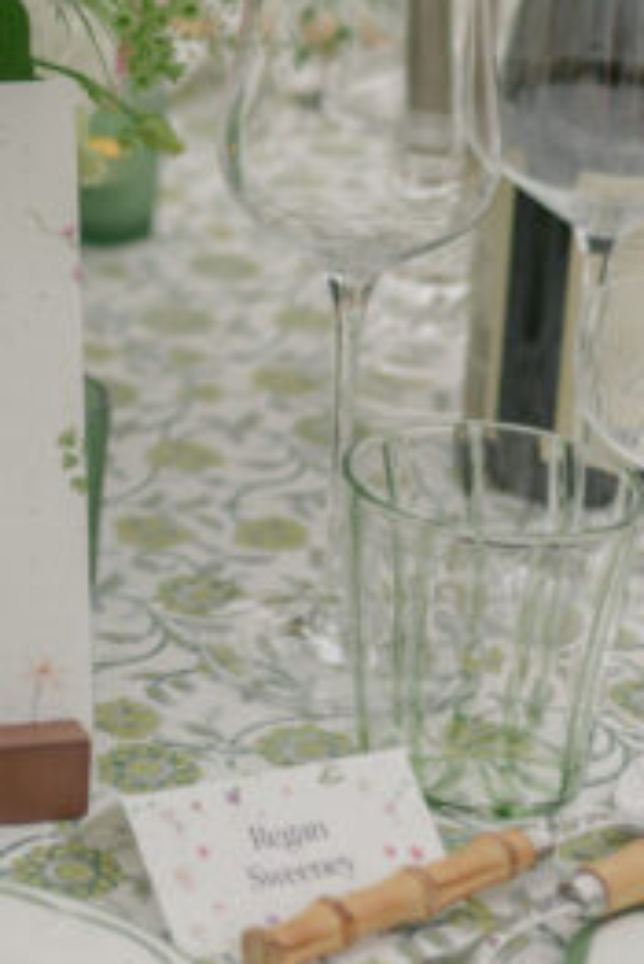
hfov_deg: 9.5
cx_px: -537
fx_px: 3671
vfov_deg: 14.5
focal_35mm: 137
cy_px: -210
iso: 100
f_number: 1.6
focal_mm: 35
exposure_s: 1/1000
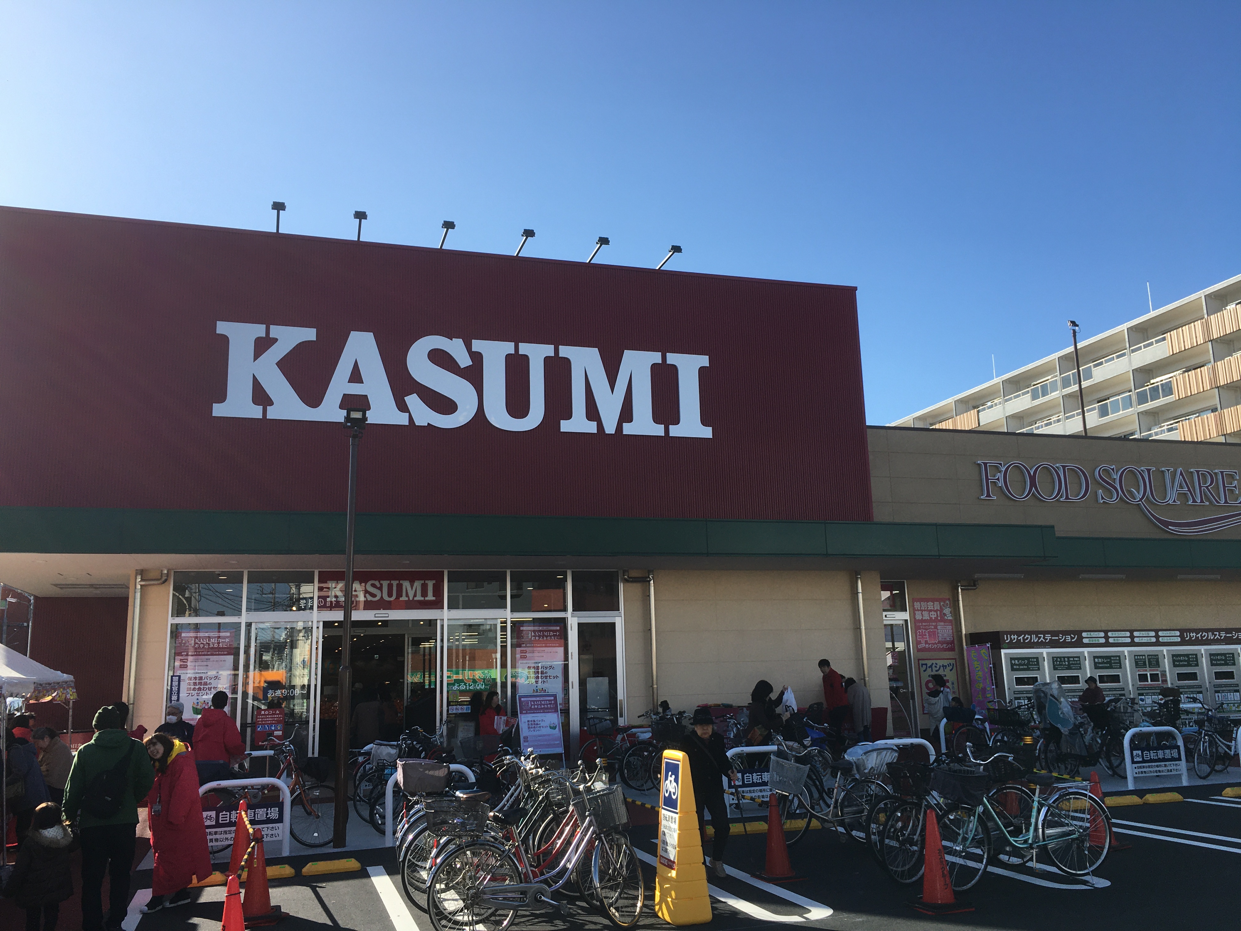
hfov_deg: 61.7
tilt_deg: +7.0
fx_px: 1040
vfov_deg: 48.2
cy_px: 466
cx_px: 620
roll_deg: +1.2
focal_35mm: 29
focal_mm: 4.15
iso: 25
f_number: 2.2
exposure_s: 1/1040
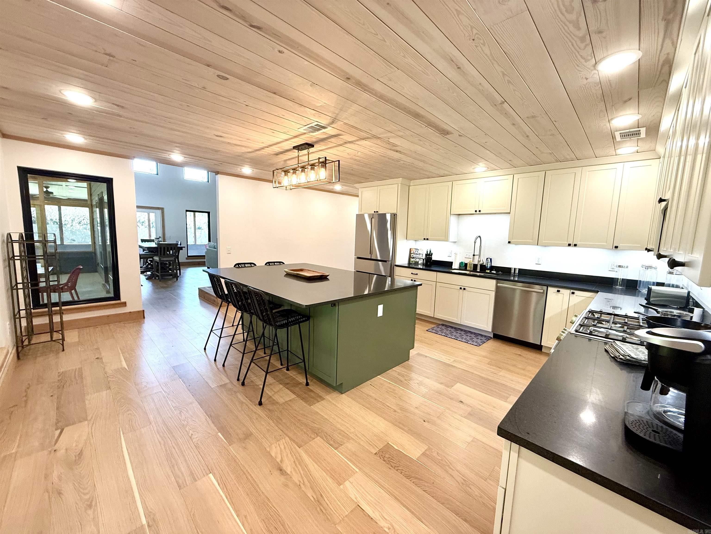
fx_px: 288
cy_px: 267
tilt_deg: -6.2
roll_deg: -2.1
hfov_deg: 102.1
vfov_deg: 85.7
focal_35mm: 14
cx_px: 356
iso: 160
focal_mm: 2.22
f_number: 2.2
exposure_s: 1/120
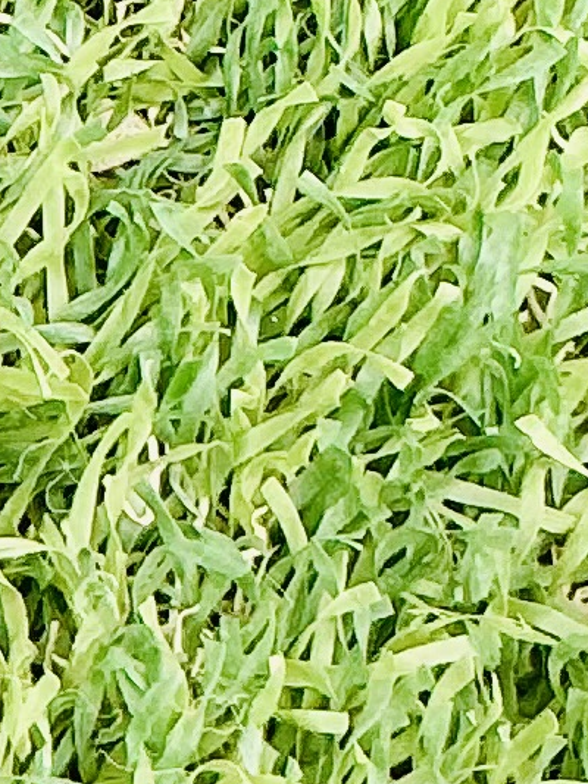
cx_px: -948
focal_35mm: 219
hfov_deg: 6.4
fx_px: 4964
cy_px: -926
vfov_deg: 8.4
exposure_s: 1/259
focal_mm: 3
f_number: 1.8
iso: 25
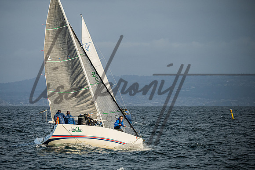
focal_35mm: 269
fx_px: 1903
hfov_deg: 7.7
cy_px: 91
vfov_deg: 5.1
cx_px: 109
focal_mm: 230
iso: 640
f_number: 5
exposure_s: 1/3200
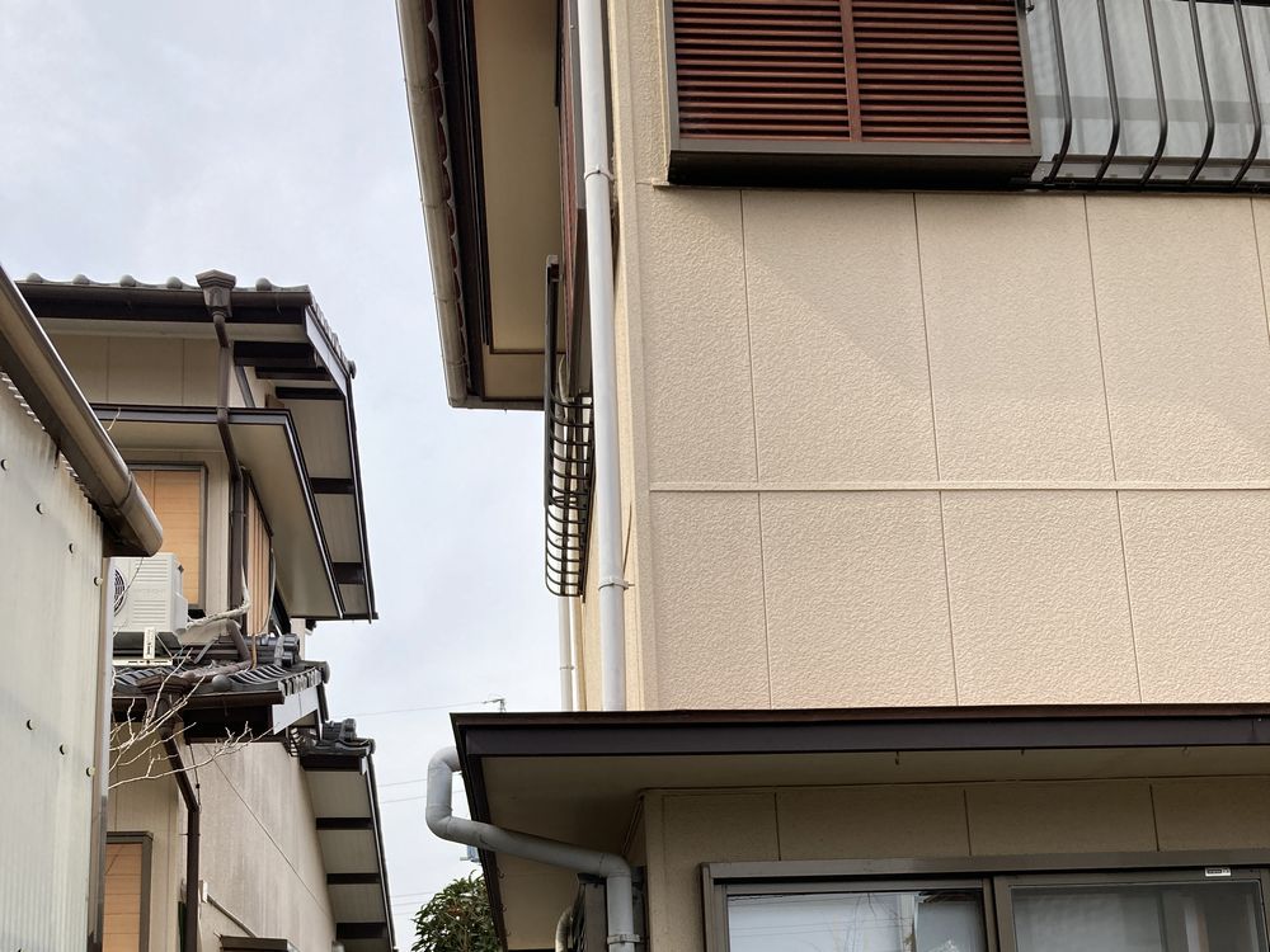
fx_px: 1027
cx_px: 635
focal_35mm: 28
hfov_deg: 63.4
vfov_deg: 49.7
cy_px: 476
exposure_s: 1/1021
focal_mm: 3.99
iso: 20
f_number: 1.8
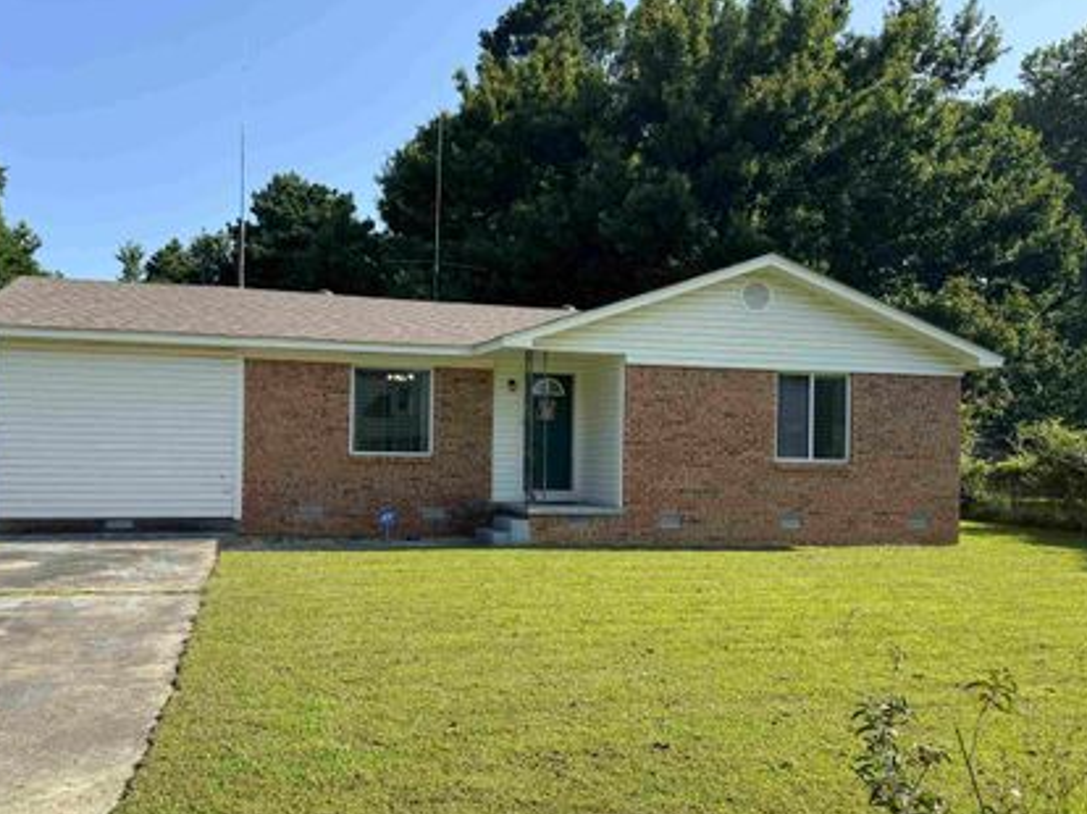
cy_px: 445
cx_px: 457
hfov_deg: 61.4
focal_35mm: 29
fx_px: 910
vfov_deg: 48.1
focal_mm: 6.76
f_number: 1.78
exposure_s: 1/2506
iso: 80
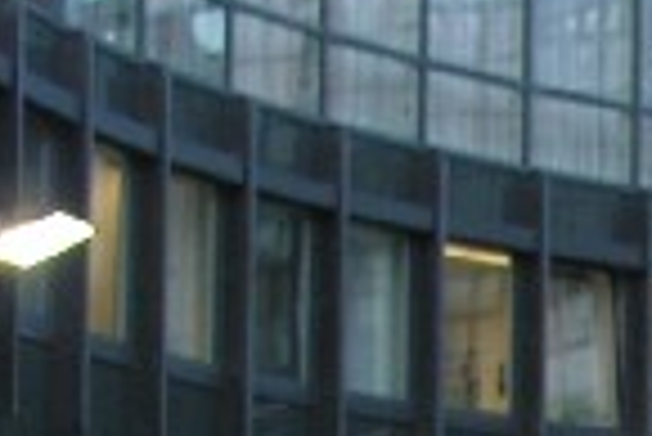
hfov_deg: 9.9
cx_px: 971
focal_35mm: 201
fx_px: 3644
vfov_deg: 6.5
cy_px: 1065
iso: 50
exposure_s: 1/30
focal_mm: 8.9
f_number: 2.8
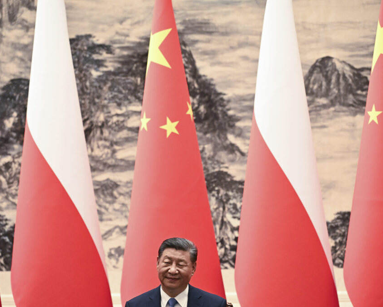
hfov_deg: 9.5
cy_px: 153
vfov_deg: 7.6
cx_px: 200
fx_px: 2312
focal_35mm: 204
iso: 4000
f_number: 4
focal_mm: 180
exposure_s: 1/1000
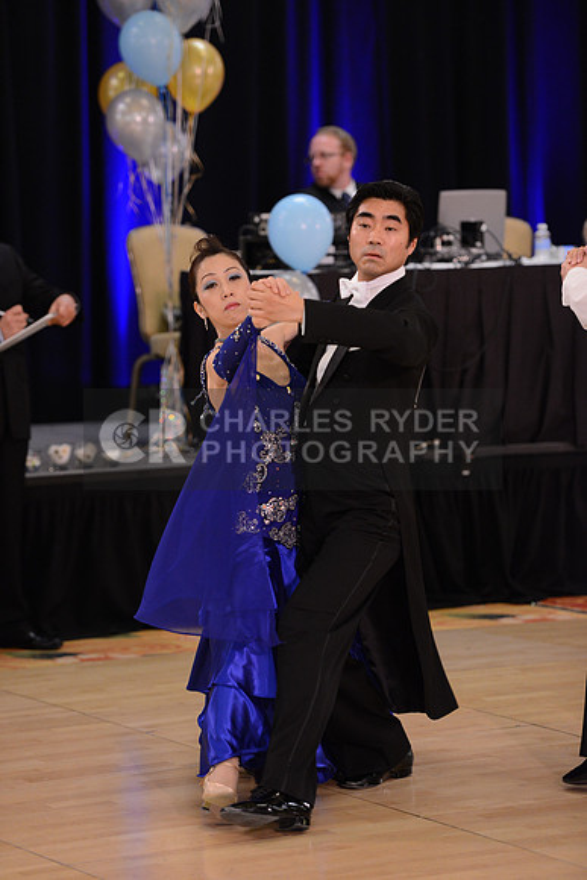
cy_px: 440
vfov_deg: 15.2
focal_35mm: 135
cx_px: 294
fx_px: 3300
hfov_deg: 10.2
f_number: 2.8
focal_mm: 135
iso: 2500
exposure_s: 1/250
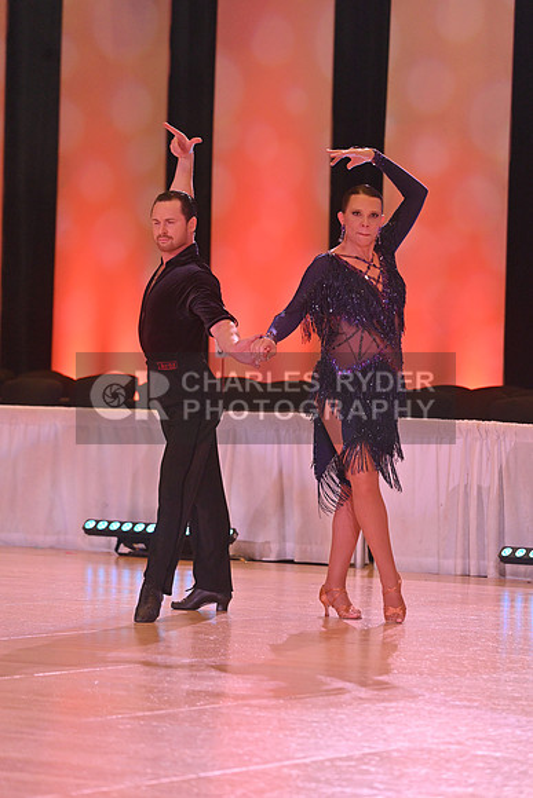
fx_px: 3884
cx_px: 266
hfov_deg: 7.9
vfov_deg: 11.7
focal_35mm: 175
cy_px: 399
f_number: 5
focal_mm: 175
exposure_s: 1/400
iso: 2000
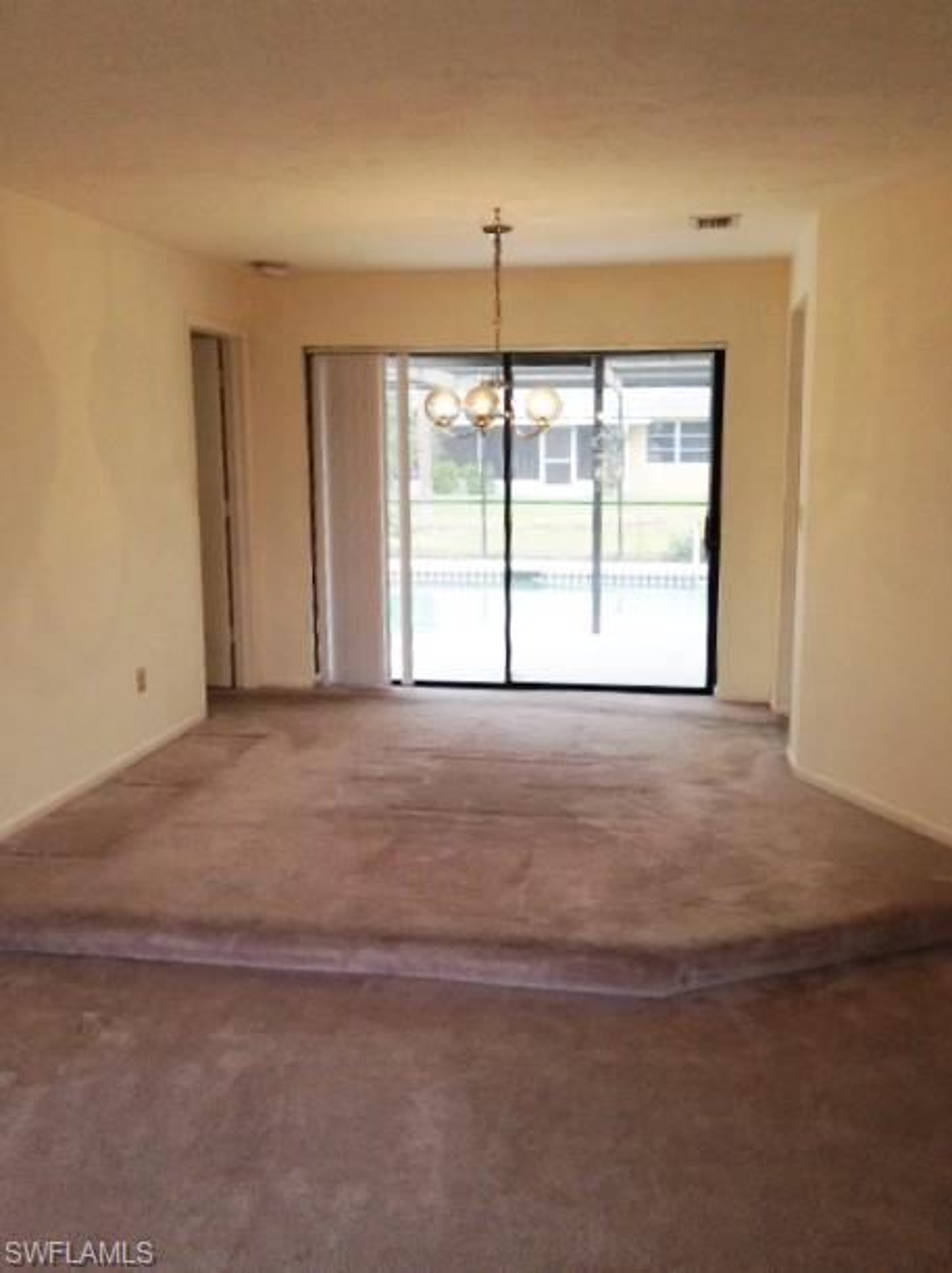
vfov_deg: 55.4
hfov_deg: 42.9
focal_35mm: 33
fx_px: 1212
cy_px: 636
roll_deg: +2.5
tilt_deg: -7.5
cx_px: 476
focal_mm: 4.12
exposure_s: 1/120
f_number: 2.4
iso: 64
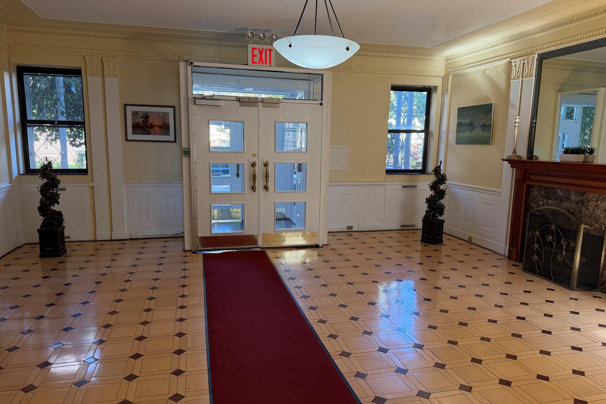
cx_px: 303
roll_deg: -1.0
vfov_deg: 51.3
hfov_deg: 71.5
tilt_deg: -9.1
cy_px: 211
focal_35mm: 25
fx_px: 421
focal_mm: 6.76
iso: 200
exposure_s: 1/165
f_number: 1.78
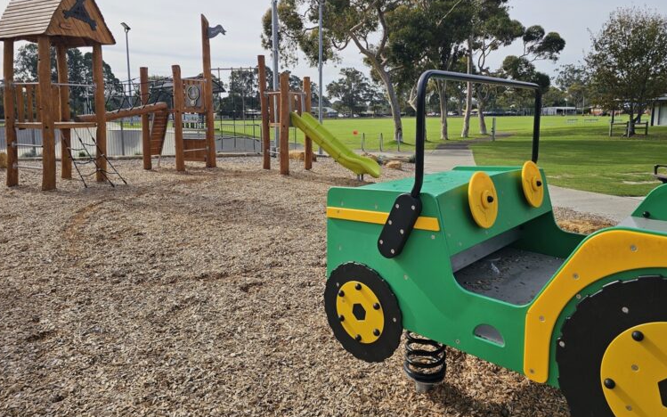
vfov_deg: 49.0
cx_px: 332
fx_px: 454
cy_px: 168
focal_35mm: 25
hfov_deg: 72.6
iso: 10
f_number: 1.7
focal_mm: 6.3
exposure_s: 1/763
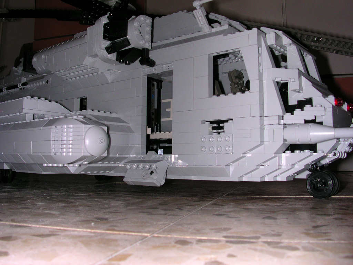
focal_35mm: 37
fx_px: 377
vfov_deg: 38.7
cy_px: 132
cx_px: 176
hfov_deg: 50.1
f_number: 4.5
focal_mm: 5.6
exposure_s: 1/60
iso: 100
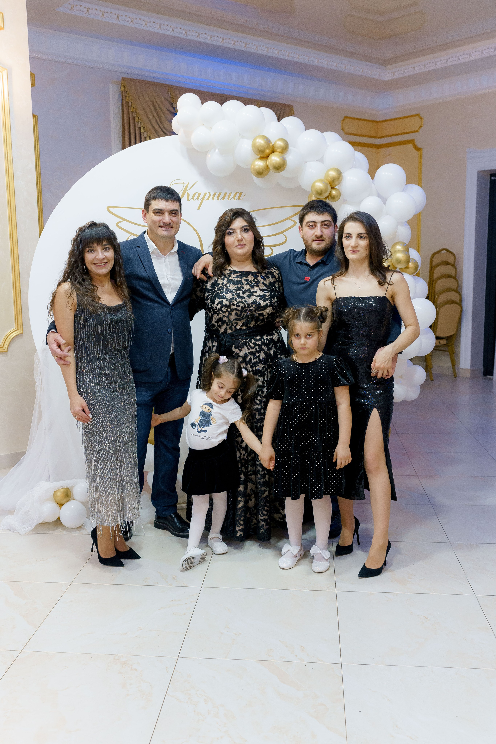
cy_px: 372
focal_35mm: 35
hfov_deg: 37.9
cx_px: 248
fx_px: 723
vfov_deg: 54.4
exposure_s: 1/160
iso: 3200
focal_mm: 35
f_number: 4.5
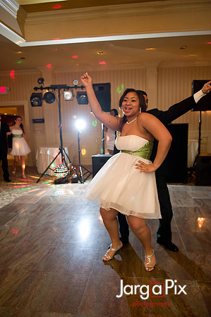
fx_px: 238
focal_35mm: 27
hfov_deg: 47.8
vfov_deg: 67.4
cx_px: 106
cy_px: 158
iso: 1600
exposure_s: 1/125
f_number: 3.2
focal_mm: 27
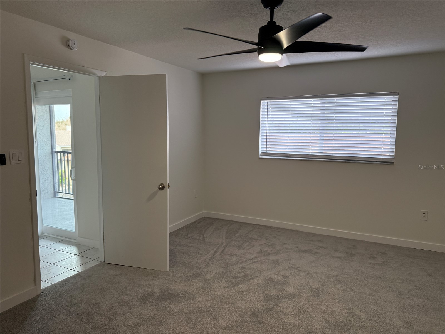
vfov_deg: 56.8
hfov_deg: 71.6
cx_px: 222
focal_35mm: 24
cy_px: 167
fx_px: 309
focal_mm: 6.76
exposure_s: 1/177
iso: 200
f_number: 1.78
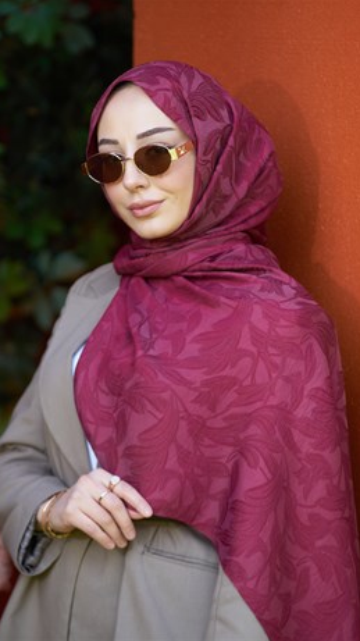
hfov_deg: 5.8
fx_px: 3584
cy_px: 320
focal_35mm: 211
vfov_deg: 10.2
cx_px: 182
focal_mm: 200
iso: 200
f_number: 4
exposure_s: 1/200
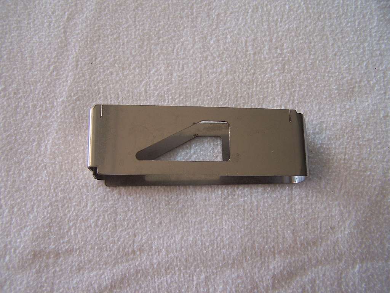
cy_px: 146
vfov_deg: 37.7
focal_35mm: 38
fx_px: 428
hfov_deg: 49.0
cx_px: 195
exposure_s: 1/60
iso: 80
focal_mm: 6.3
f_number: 2.8
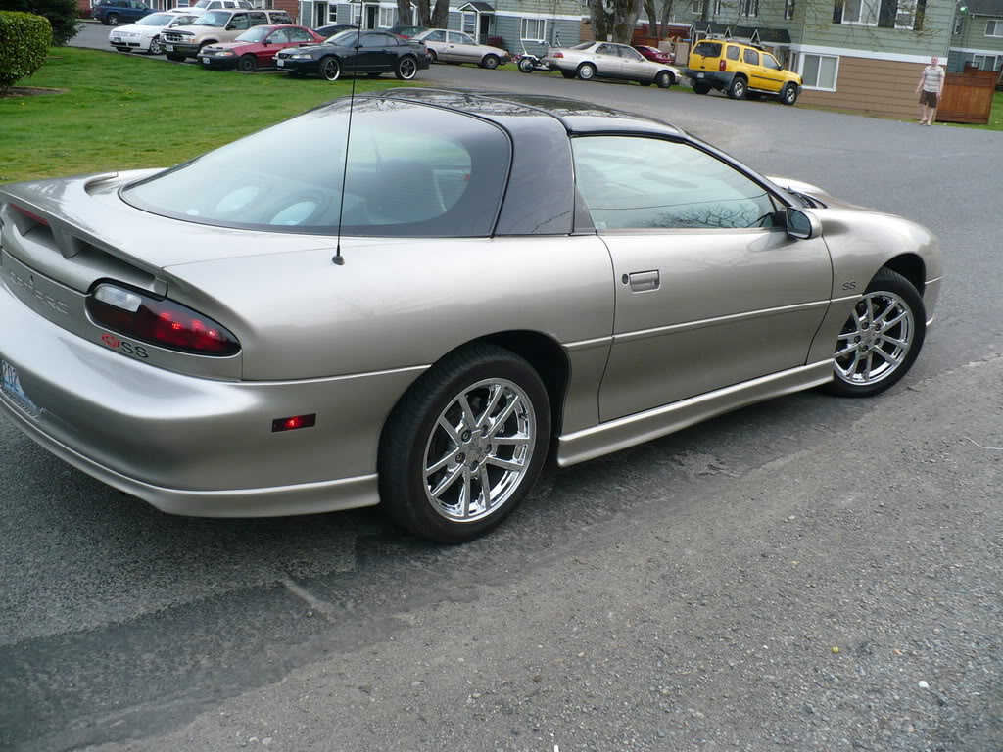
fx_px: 1072
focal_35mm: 37
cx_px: 502
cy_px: 376
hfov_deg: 50.1
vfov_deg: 38.7
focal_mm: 6.1
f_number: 2.8
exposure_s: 1/200
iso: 100
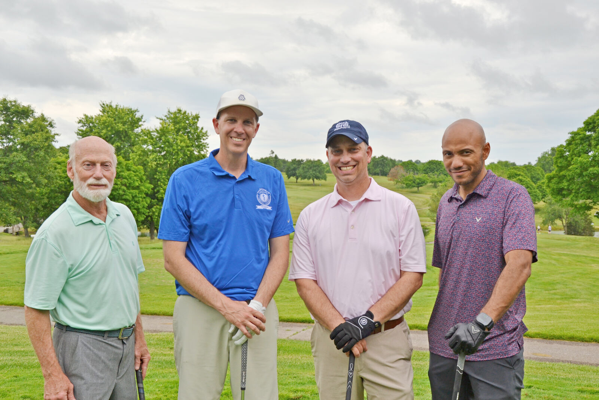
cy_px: 200
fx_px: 799
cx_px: 300
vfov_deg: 28.1
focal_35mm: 48
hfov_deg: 41.1
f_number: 8
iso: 100
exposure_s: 1/200
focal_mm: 32
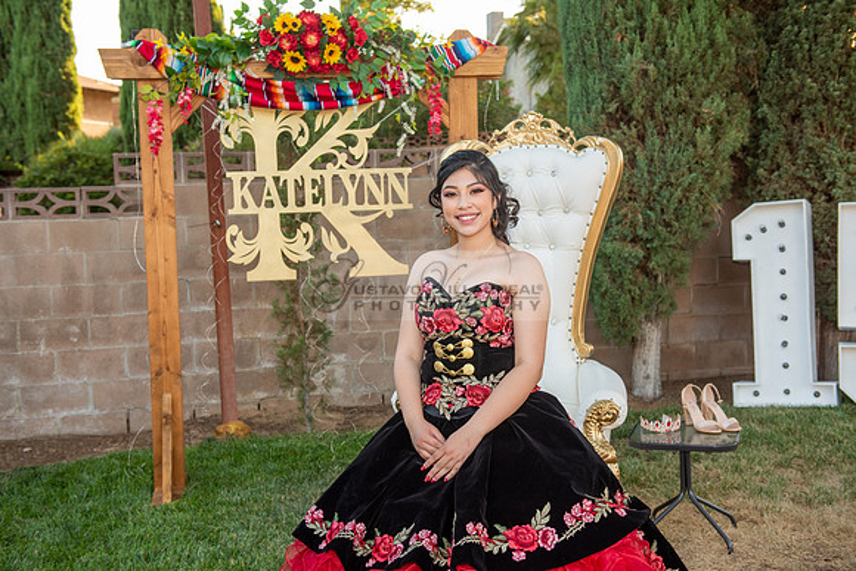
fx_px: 1046
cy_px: 286
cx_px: 428
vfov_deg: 30.5
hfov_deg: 44.5
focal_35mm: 44
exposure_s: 1/200
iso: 400
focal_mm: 44
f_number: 4.5
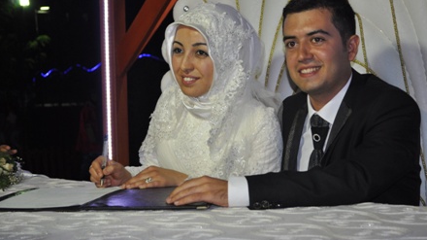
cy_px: 112
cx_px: 211
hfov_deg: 32.8
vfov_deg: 18.8
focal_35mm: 64
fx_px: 724
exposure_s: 1/125
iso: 720
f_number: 5.3
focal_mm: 40
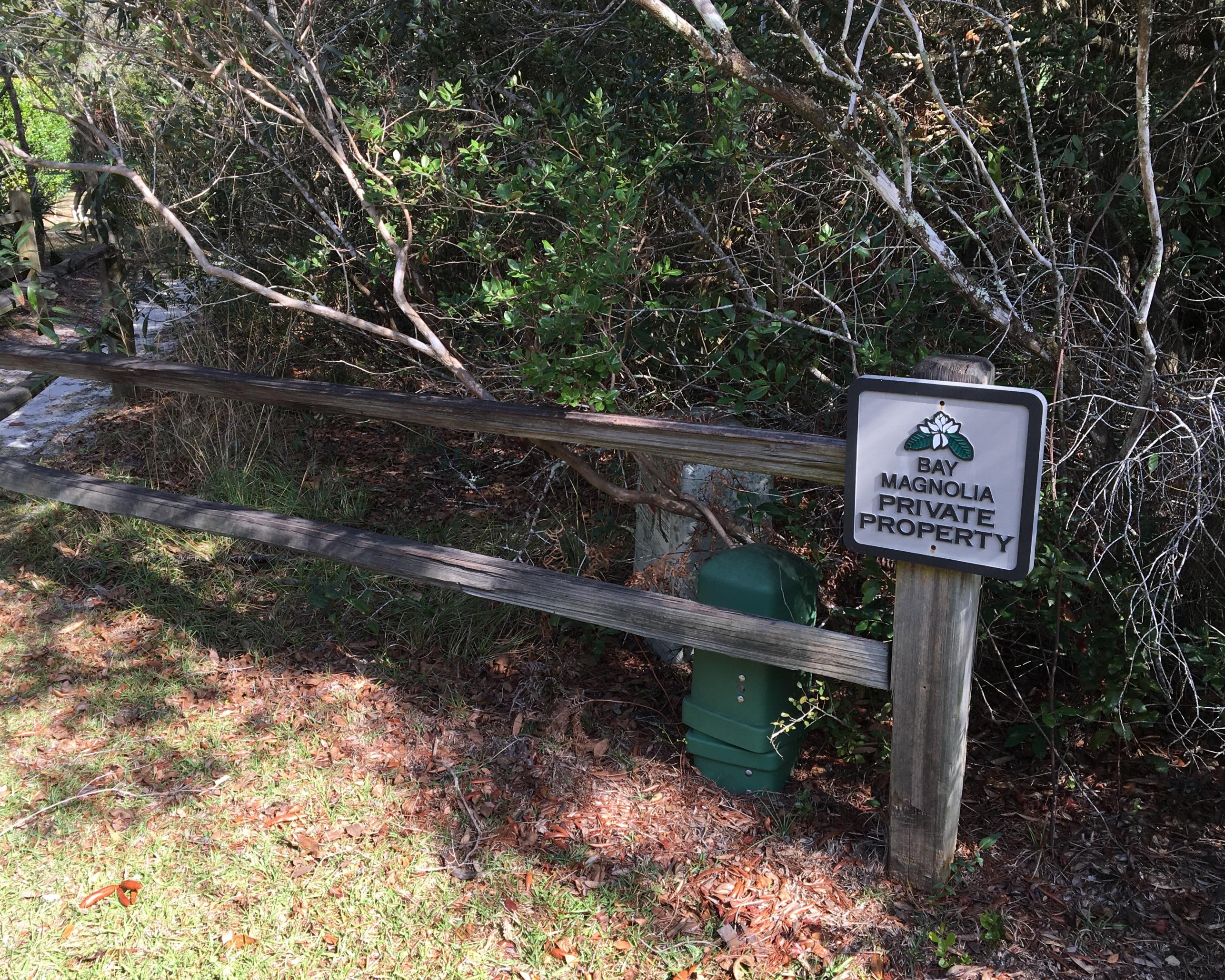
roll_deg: +3.0
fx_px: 1197
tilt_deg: -17.7
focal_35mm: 33
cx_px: 559
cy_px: 489
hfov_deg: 54.1
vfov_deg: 44.6
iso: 25
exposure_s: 1/315
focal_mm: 4.15
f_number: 2.2
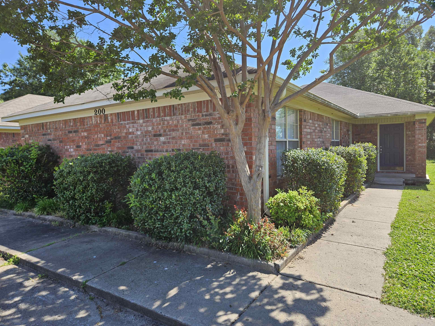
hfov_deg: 73.9
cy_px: 163
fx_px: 289
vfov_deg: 58.9
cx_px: 218
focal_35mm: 23
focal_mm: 5.4
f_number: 1.8
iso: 25
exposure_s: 1/628
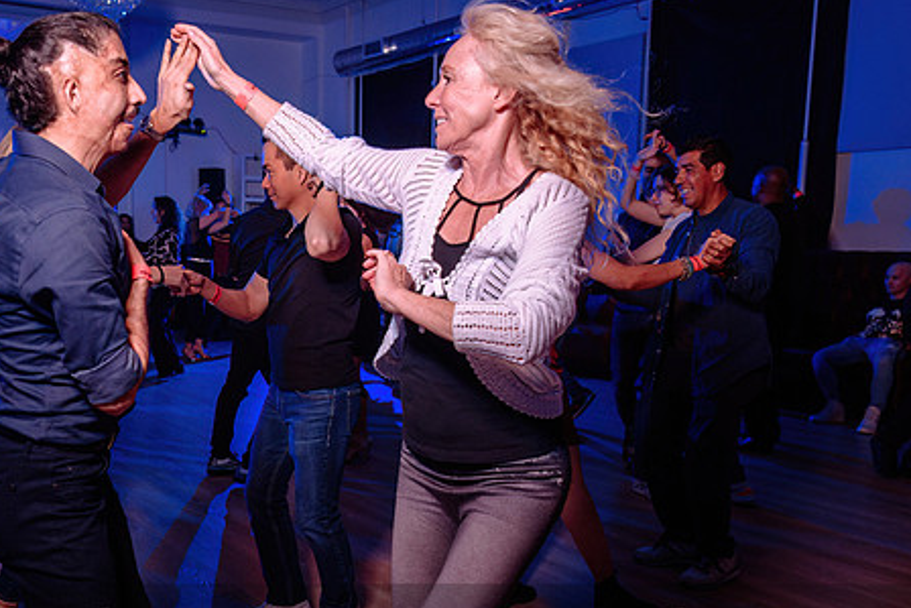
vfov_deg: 36.7
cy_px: 374
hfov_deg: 51.6
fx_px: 911
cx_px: 270
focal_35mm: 36
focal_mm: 24
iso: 800
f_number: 3.2
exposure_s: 1/100
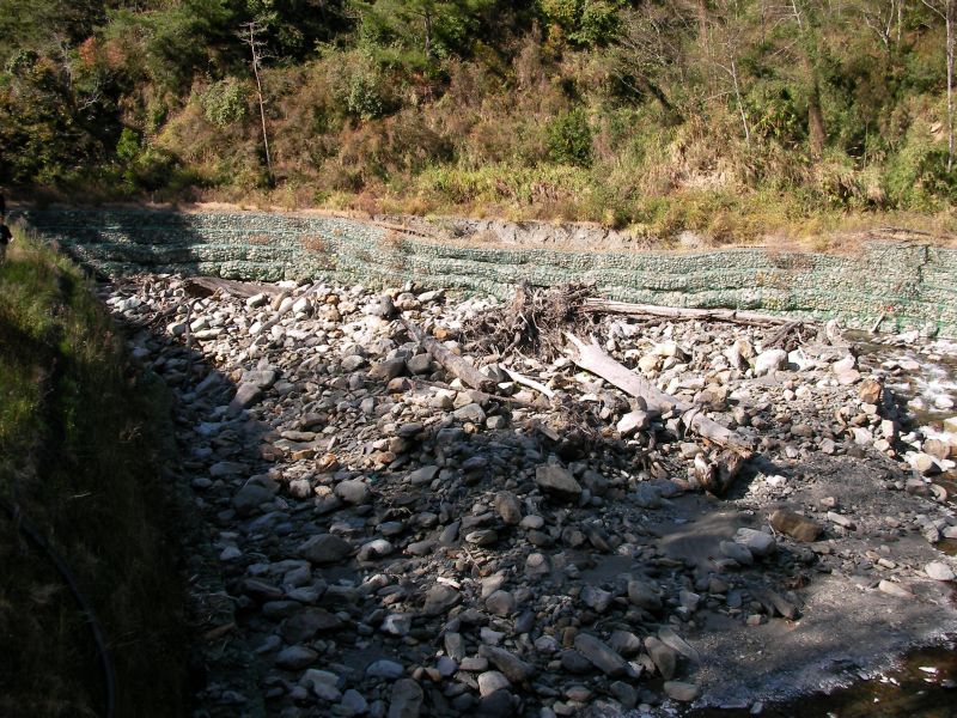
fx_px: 1133
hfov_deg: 45.8
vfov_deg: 35.1
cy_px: 359
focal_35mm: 41
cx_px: 478
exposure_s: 1/326
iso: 50
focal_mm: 6.3
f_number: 4
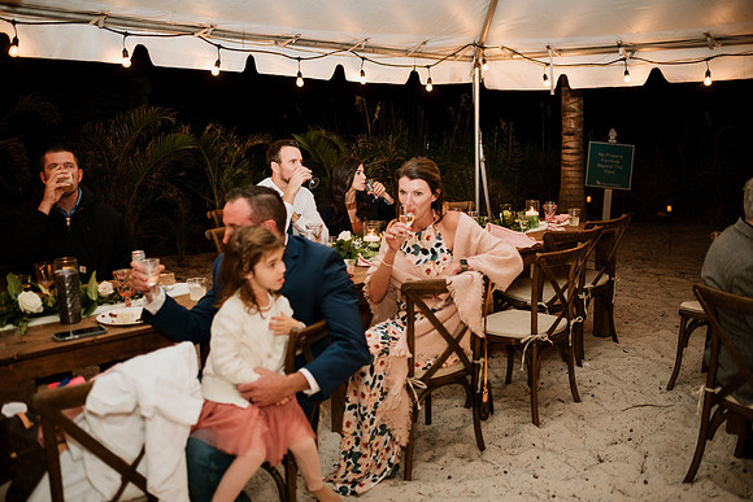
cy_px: 251
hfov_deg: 54.4
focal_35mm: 35
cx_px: 376
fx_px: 732
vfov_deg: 37.9
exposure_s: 1/160
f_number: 2
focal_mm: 35
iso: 500
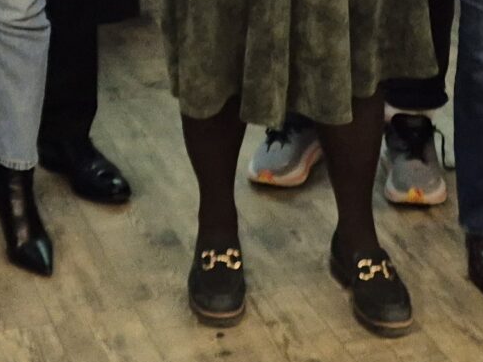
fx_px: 1702
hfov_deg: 16.1
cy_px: -359
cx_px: 108
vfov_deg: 11.0
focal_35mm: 122
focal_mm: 5.4
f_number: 1.8
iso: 320
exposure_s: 1/100
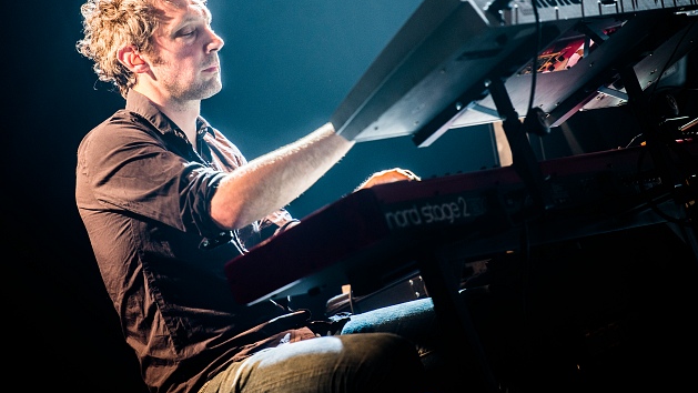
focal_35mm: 228
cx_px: 328
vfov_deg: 5.3
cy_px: 169
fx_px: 4220
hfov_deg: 9.5
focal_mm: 190
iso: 800
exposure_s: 1/100
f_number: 2.8
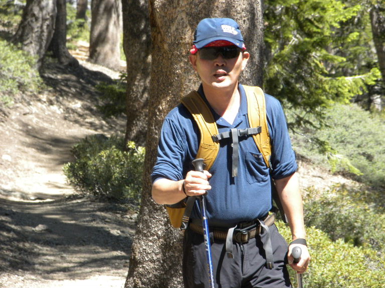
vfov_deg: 6.2
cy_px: 144
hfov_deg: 8.3
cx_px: 192
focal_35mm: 238
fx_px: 2647
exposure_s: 1/442
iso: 307
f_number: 5.2
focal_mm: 42.1
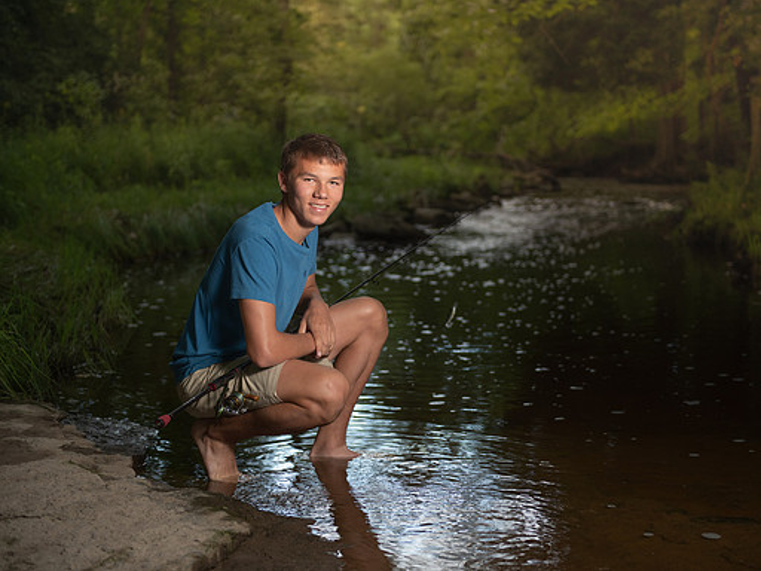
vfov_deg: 24.0
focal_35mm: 61
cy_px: 285
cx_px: 407
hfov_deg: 31.7
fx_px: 1341
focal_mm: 56
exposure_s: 1/250
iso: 320
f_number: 2.8
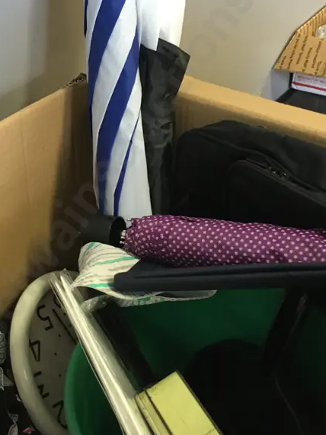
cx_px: 101
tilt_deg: -30.2
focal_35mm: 52
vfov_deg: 36.7
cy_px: 182
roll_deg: +2.8
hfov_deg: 27.8
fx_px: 653
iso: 80
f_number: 2.2
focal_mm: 4.15
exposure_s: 1/17
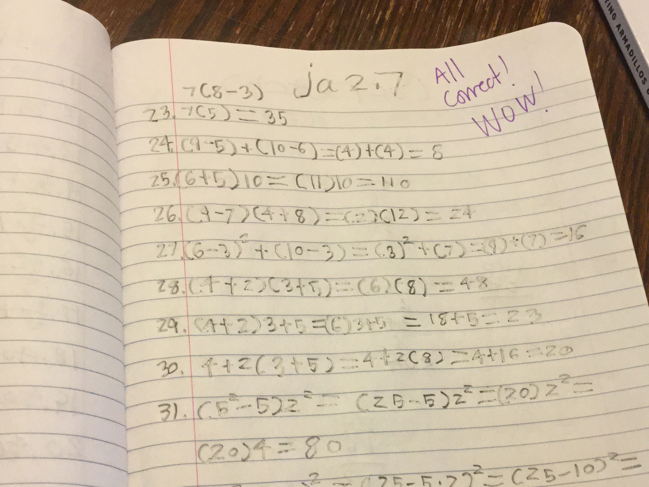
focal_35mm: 52
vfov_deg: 27.8
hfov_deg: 36.8
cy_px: 332
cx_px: 353
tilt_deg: -63.5
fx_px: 975
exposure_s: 1/30
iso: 160
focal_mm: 3.3
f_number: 2.4
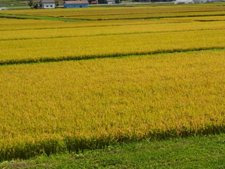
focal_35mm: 92
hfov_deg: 21.3
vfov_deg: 15.8
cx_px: 131
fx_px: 598
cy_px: 8
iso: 100
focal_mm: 8.41
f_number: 4.5
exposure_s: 1/1000
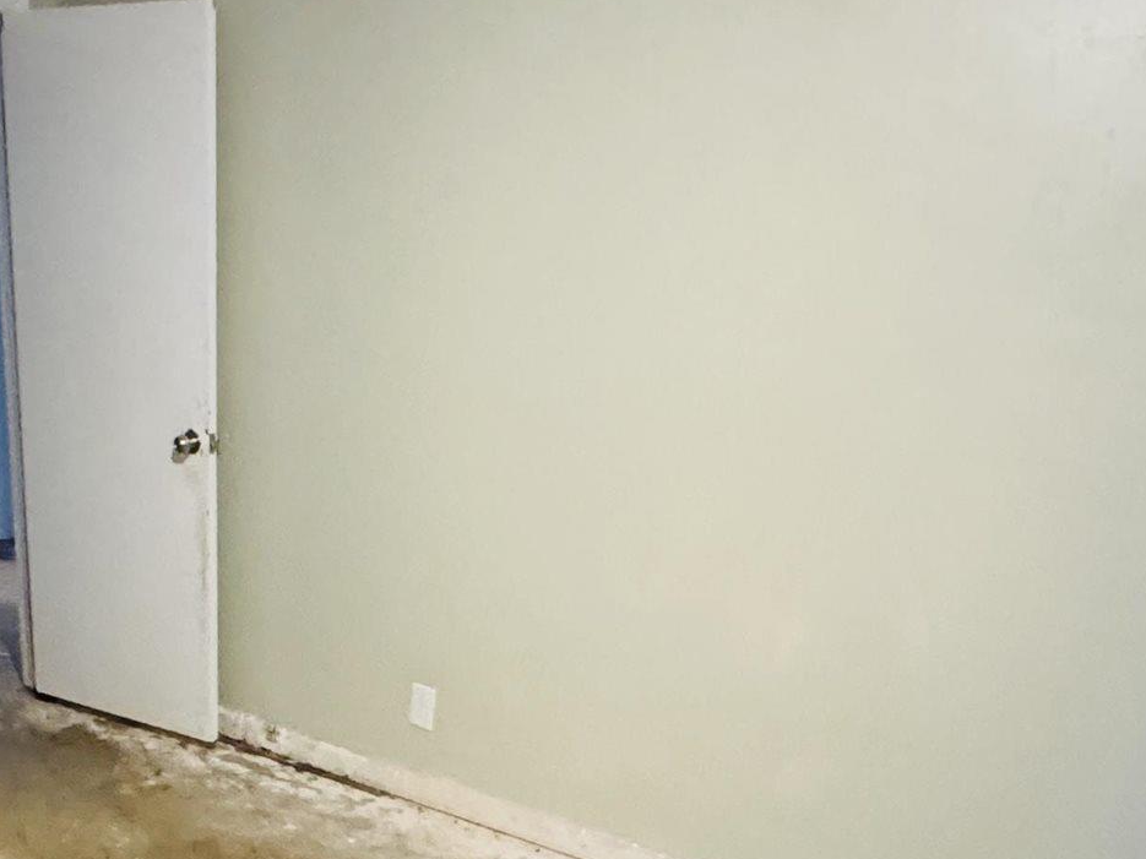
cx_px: 272
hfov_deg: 40.0
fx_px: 1523
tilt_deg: -24.0
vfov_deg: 29.9
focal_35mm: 46
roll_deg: -1.5
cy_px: 809
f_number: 2.2
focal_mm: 2.22
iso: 1250
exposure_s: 1/40
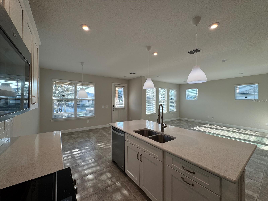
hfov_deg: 102.1
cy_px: 100
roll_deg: -1.1
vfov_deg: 85.7
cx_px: 134
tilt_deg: -0.1
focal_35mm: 14
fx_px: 108
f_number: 2.2
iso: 40
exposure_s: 1/197
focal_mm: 2.22
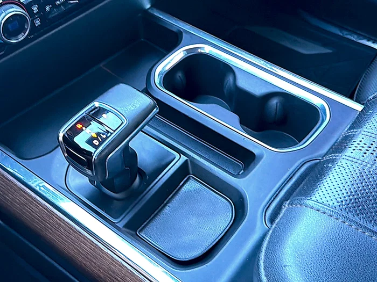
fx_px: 425
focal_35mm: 39
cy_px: 141
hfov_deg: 47.9
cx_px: 188
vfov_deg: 36.8
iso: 160
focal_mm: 6.76
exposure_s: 1/40
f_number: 1.78
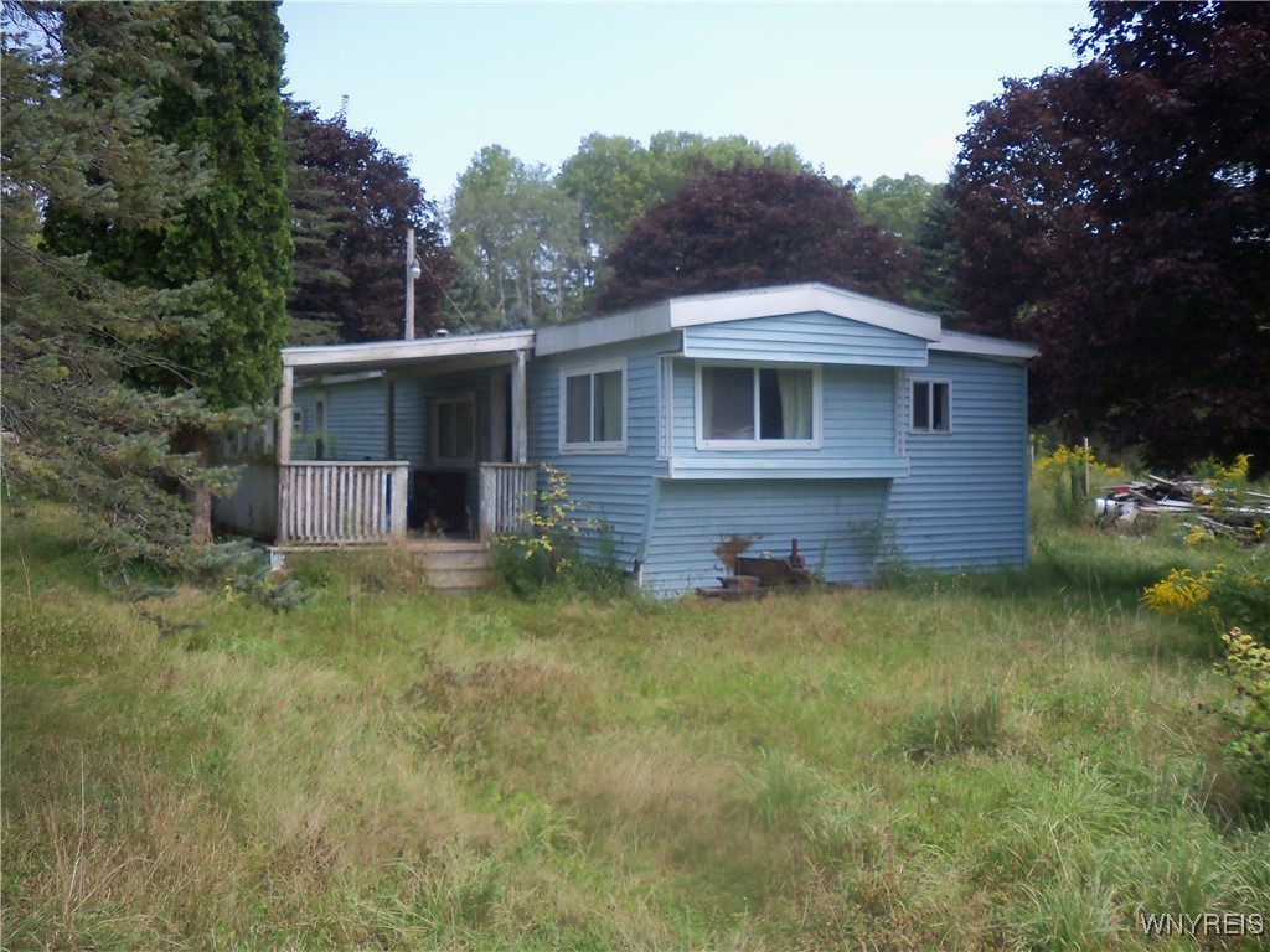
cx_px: 635
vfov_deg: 37.7
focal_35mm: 38
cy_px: 476
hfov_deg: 49.0
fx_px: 1394
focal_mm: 6.3
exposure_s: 1/250
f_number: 3.5
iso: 100
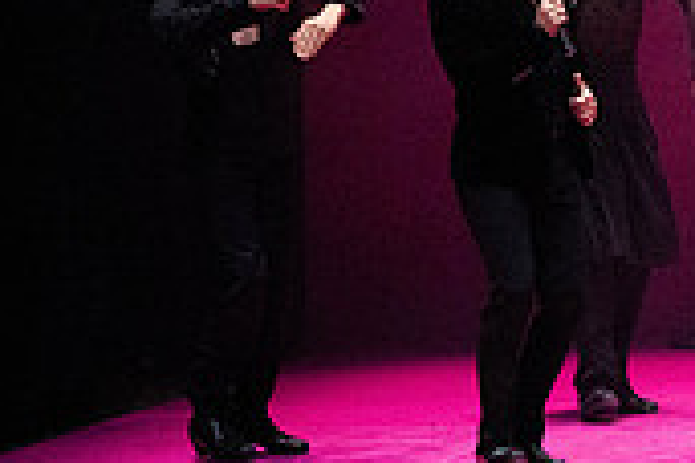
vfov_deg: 2.1
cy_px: -108
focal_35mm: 666
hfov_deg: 3.1
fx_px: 12856
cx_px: 748
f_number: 9
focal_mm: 196
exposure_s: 1/400
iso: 25600
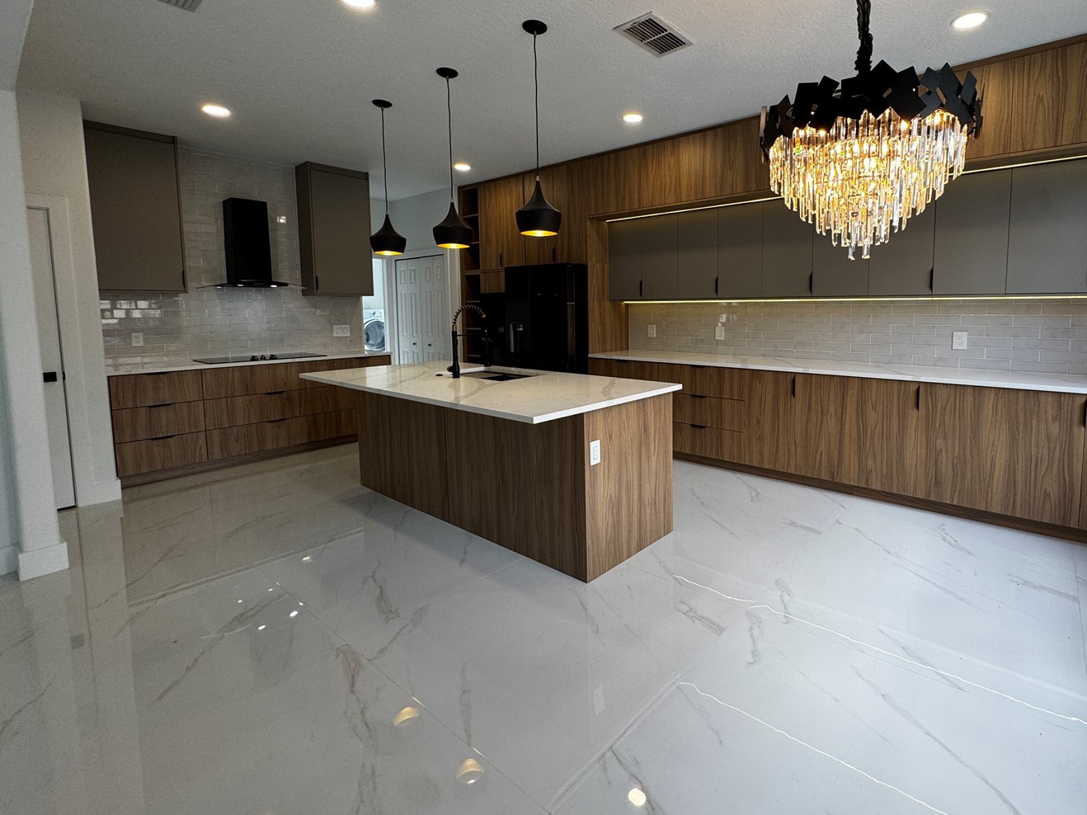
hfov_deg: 90.0
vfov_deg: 74.3
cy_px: 351
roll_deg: +0.4
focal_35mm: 17
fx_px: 534
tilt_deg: -4.9
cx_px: 646
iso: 100
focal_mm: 2.22
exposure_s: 1/120
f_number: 2.2
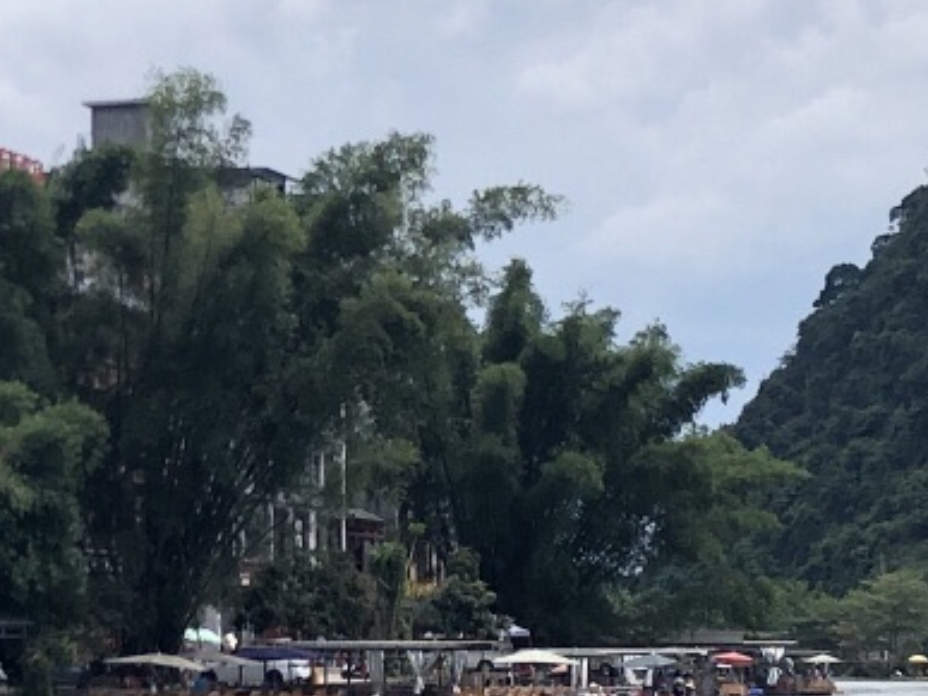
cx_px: 60
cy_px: 290
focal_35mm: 146
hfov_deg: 13.4
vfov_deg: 10.2
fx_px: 3913
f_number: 1.8
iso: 20
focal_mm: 4
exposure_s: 1/1297
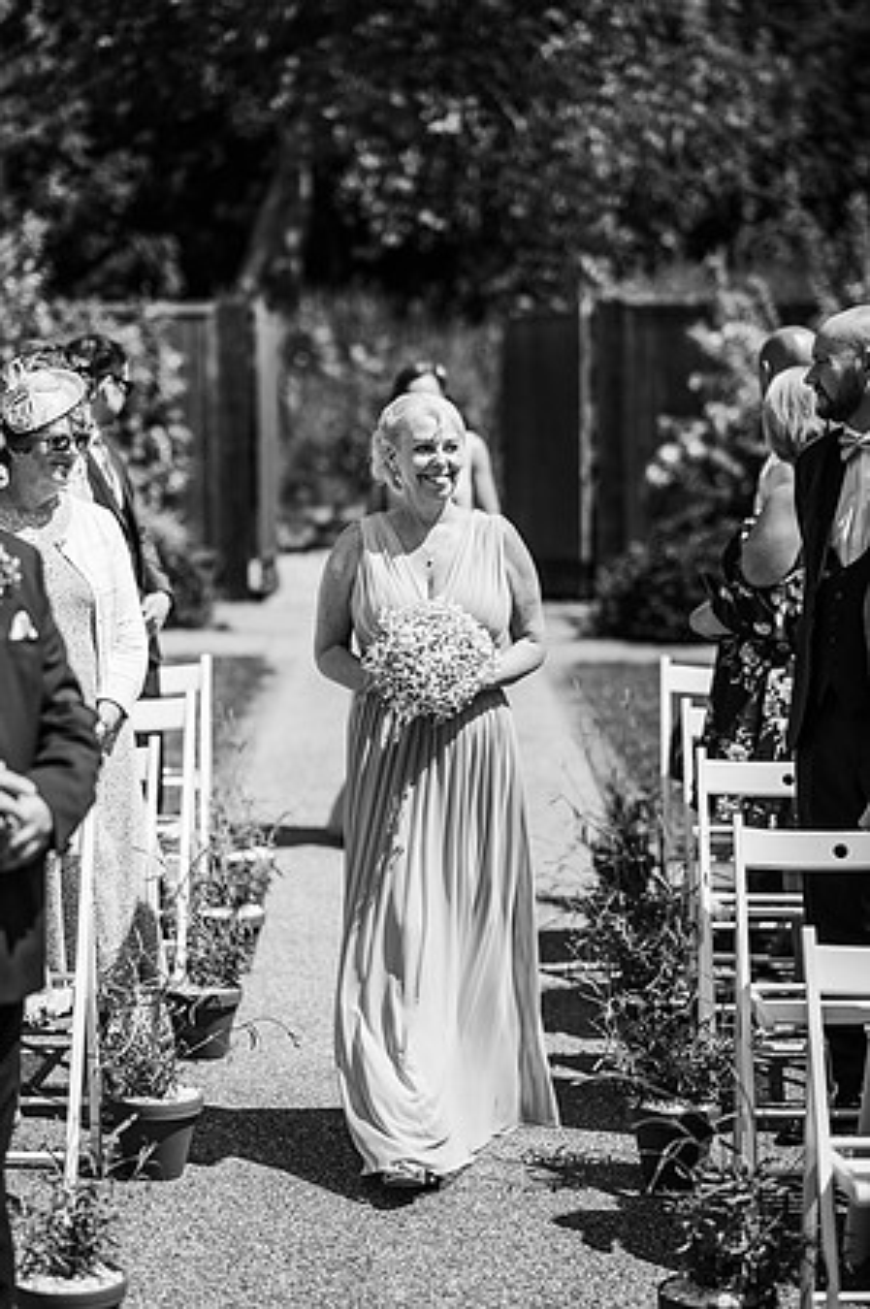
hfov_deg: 16.0
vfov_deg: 23.9
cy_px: 654
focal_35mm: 85
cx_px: 435
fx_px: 3088
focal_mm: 85
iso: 100
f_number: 2.2
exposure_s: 1/5000
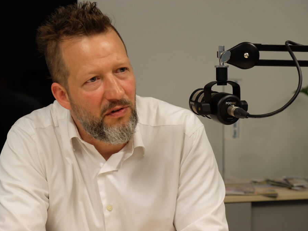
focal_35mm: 86
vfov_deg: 17.2
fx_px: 765
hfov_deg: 22.8
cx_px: 143
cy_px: 115
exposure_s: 1/60
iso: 640
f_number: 4
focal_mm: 52.7
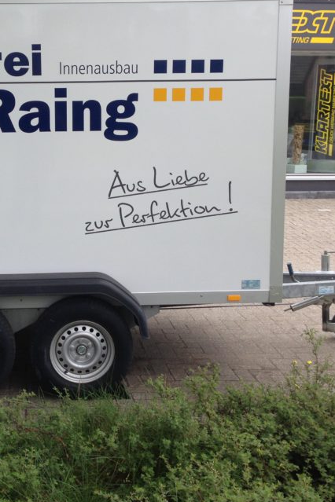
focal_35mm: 55
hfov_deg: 24.2
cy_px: 208
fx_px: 768
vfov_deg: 36.2
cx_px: 63
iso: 50
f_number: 2.4
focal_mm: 4.13
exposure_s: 1/288
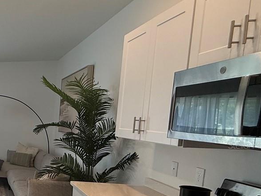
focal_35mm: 38
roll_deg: -1.8
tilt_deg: -4.9
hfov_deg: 33.9
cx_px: -85
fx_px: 287
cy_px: 145
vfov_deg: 36.9
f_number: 2.2
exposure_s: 1/120
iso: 100
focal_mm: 2.22
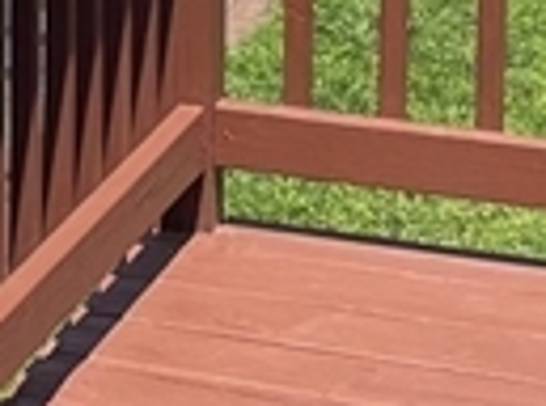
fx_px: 3256
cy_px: -486
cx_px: -389
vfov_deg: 6.8
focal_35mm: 207
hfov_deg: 9.2
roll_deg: +0.8
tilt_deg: -6.9
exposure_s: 1/2618
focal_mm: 4.2
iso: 32
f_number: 1.6
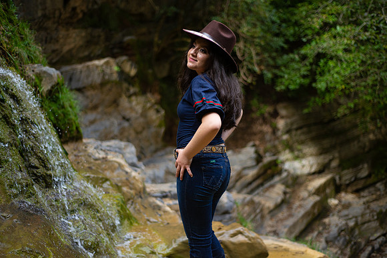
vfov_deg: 27.0
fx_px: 538
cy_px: 129
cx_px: 194
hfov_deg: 39.6
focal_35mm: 50
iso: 400
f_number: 1.8
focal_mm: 50
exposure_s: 1/2000
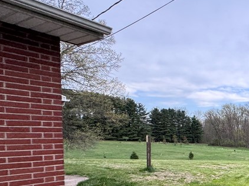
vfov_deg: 40.2
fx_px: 244
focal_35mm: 34
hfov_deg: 39.4
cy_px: 147
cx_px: 297
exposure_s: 1/201
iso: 40
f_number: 2.2
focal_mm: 2.22
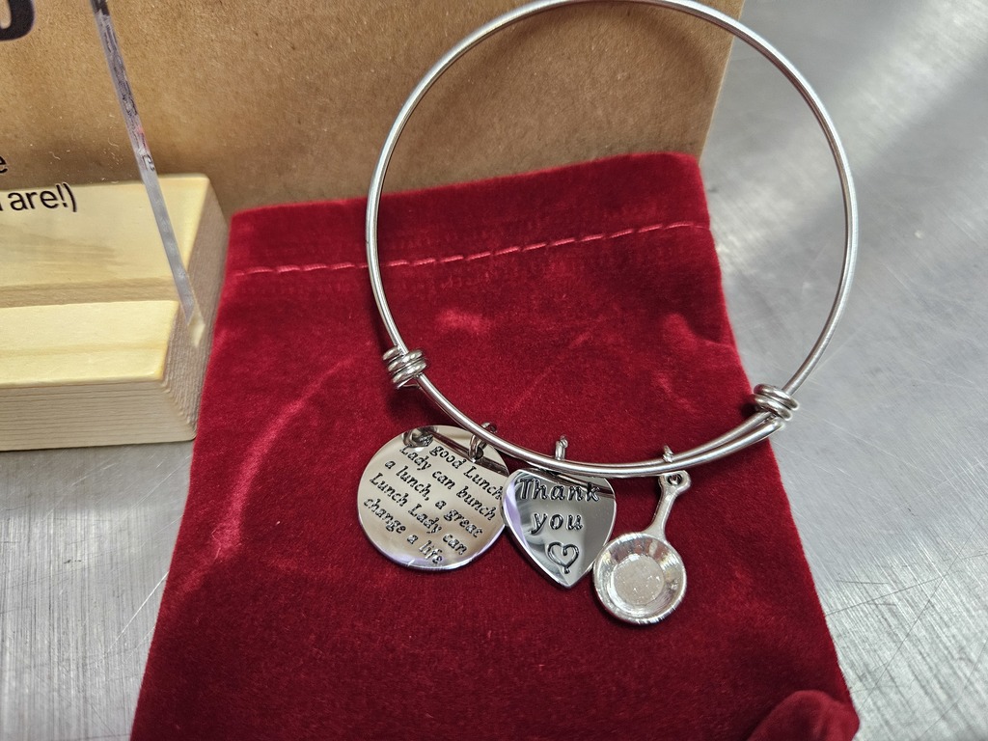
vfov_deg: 58.9
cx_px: 494
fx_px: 656
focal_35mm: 23
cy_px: 370
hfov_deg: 73.9
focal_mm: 5.4
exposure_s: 1/120
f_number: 1.8
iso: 640
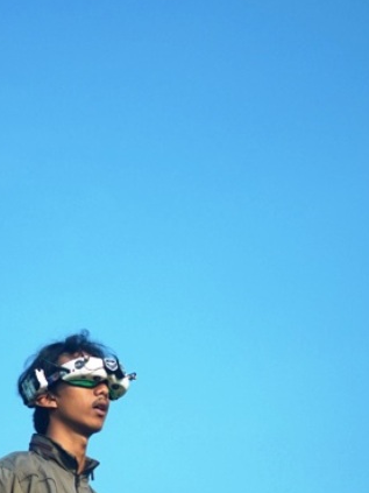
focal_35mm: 131
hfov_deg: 11.3
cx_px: 157
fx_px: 1863
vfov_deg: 15.0
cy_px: 367
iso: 400
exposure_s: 1/1250
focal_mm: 50
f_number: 1.8
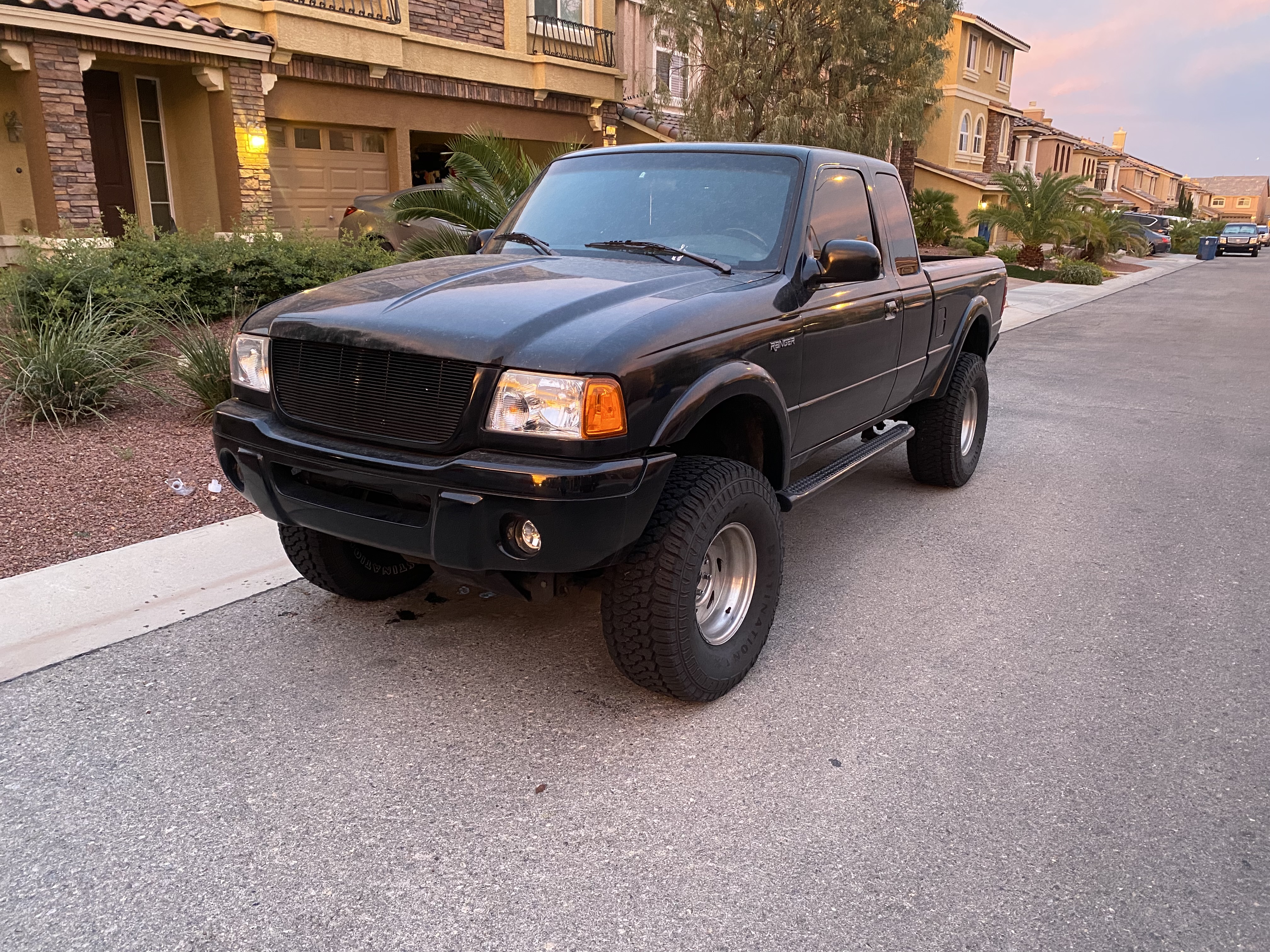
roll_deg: -0.4
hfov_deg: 67.3
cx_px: 635
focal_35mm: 26
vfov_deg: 53.1
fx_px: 954
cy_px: 476
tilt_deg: -16.0
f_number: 1.8
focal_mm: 4.25
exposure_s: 1/40
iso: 400
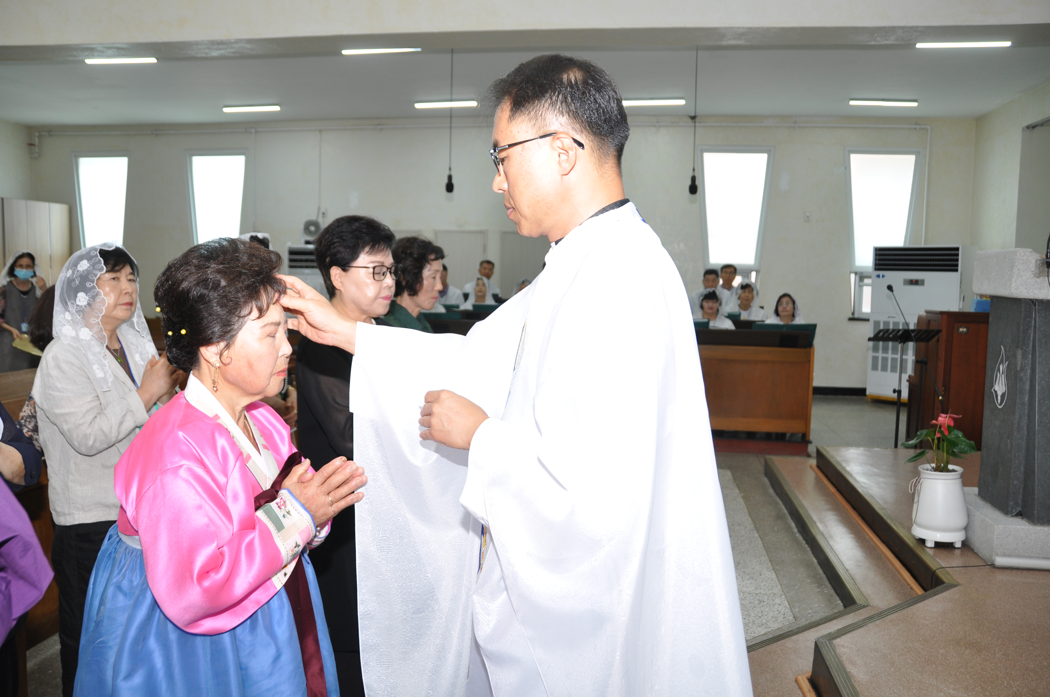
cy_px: 348
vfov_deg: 43.5
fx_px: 874
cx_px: 525
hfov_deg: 62.0
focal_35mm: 30
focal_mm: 20
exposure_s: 1/60
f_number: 4
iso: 400
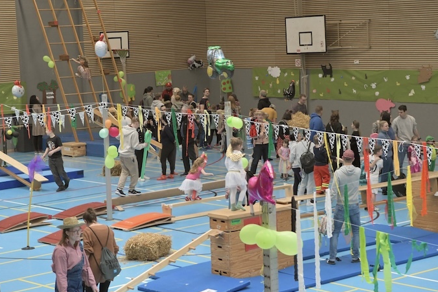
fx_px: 1188
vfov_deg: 14.0
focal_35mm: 98
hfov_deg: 20.9
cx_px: 219
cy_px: 161
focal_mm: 55
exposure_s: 1/250
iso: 2500
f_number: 4.5
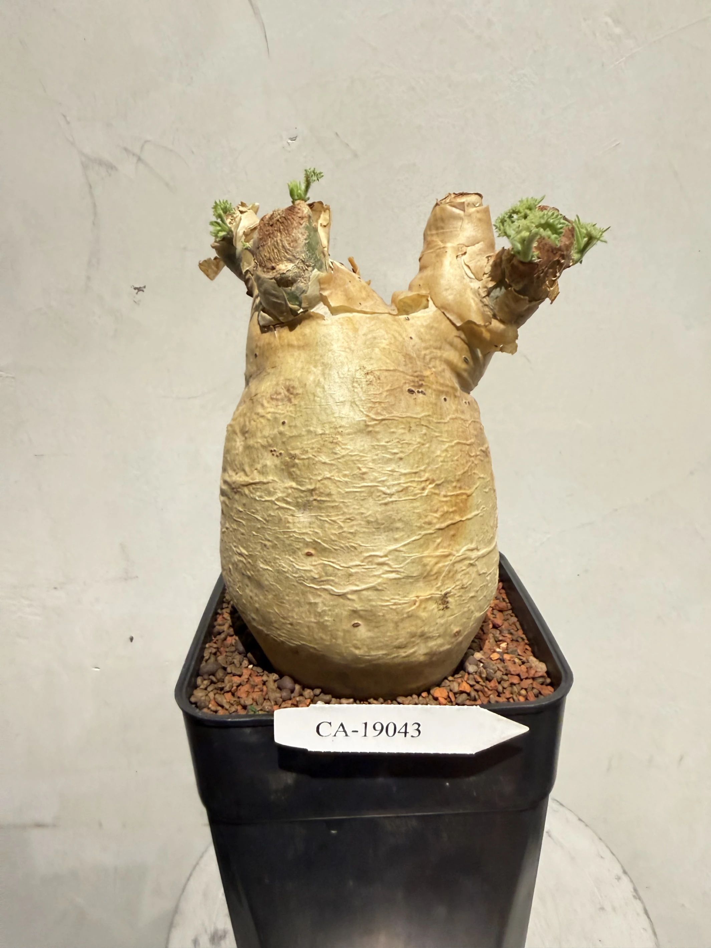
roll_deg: +0.4
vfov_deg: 71.6
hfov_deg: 56.8
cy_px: 474
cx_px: 356
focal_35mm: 24
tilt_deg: -12.9
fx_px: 657
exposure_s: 1/60
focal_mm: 2.22
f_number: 2.2
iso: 400
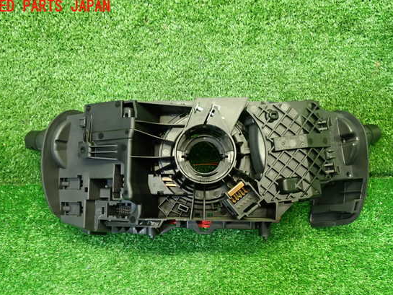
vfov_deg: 42.9
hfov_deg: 55.3
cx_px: 195
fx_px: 375
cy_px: 160
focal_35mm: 33
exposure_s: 1/30
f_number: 2.3
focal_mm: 5.4
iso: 320
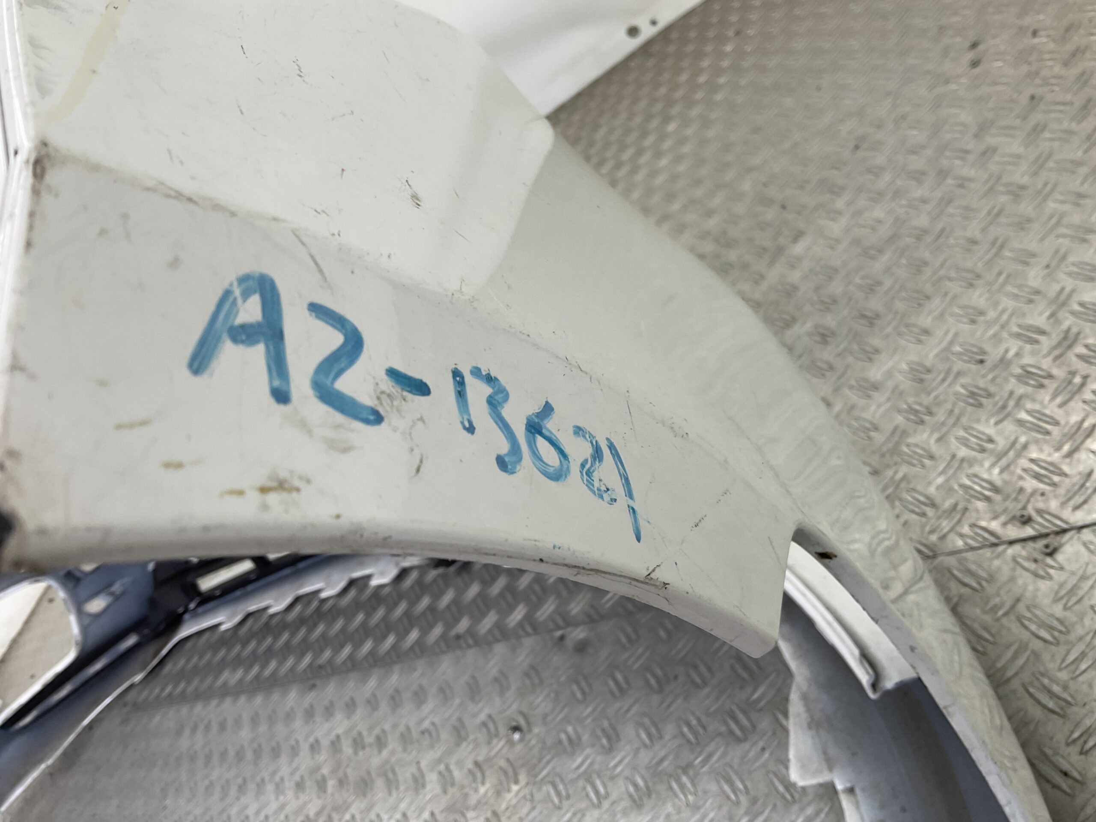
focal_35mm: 29
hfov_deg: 61.7
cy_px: 411
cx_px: 548
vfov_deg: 48.2
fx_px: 918
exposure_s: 1/120
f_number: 1.8
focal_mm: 3
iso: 25
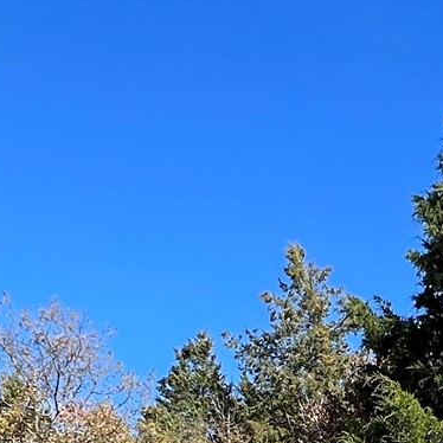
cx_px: 364
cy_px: 679
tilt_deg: -0.2
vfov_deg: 22.2
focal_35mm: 63
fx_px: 912
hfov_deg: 26.7
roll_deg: -0.9
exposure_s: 1/1233
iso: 32
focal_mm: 1.57
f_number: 1.8
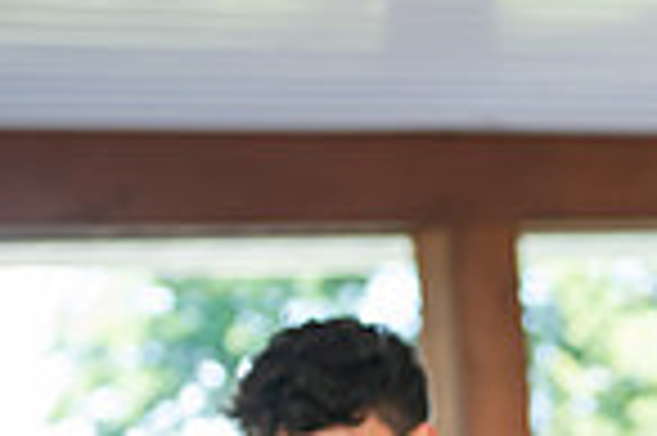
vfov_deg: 6.6
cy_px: 497
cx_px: 945
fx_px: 3773
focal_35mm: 207
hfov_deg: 9.7
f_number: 3.2
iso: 400
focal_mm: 52
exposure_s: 1/200
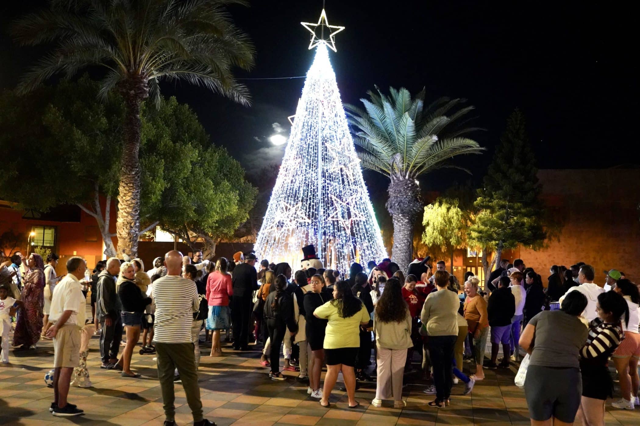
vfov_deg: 38.9
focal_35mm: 34
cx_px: 320
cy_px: 213
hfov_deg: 55.8
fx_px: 604
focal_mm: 34
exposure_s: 1/100
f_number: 2.8
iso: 12800
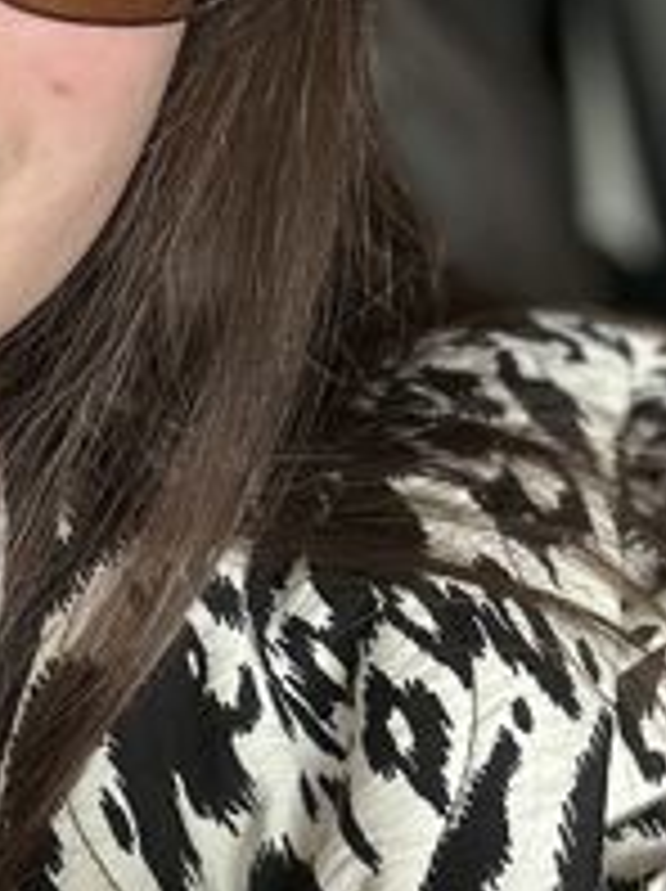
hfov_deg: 15.7
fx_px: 2288
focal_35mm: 89
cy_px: 277
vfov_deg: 21.9
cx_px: -216
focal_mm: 2.69
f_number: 1.9
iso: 160
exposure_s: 1/60
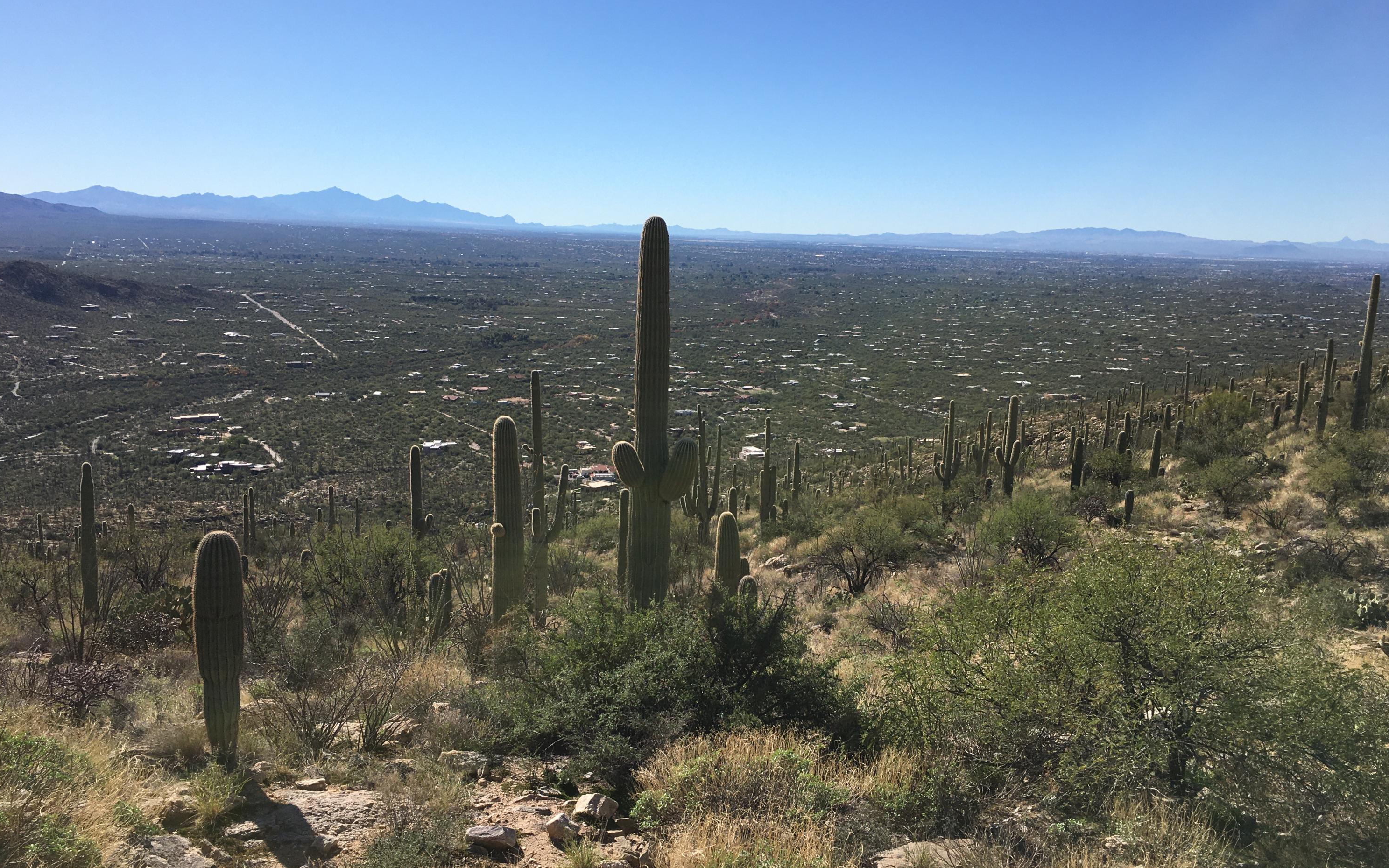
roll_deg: -1.5
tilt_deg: -10.1
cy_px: 457
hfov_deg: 61.2
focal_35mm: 31
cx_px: 696
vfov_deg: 40.6
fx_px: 1173
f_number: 2.2
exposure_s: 1/2262
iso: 25
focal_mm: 4.15
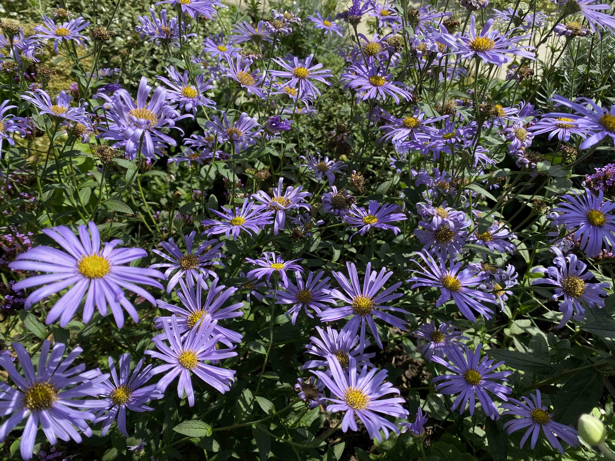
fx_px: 462
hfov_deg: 67.3
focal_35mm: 26
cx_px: 308
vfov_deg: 53.1
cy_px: 230
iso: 32
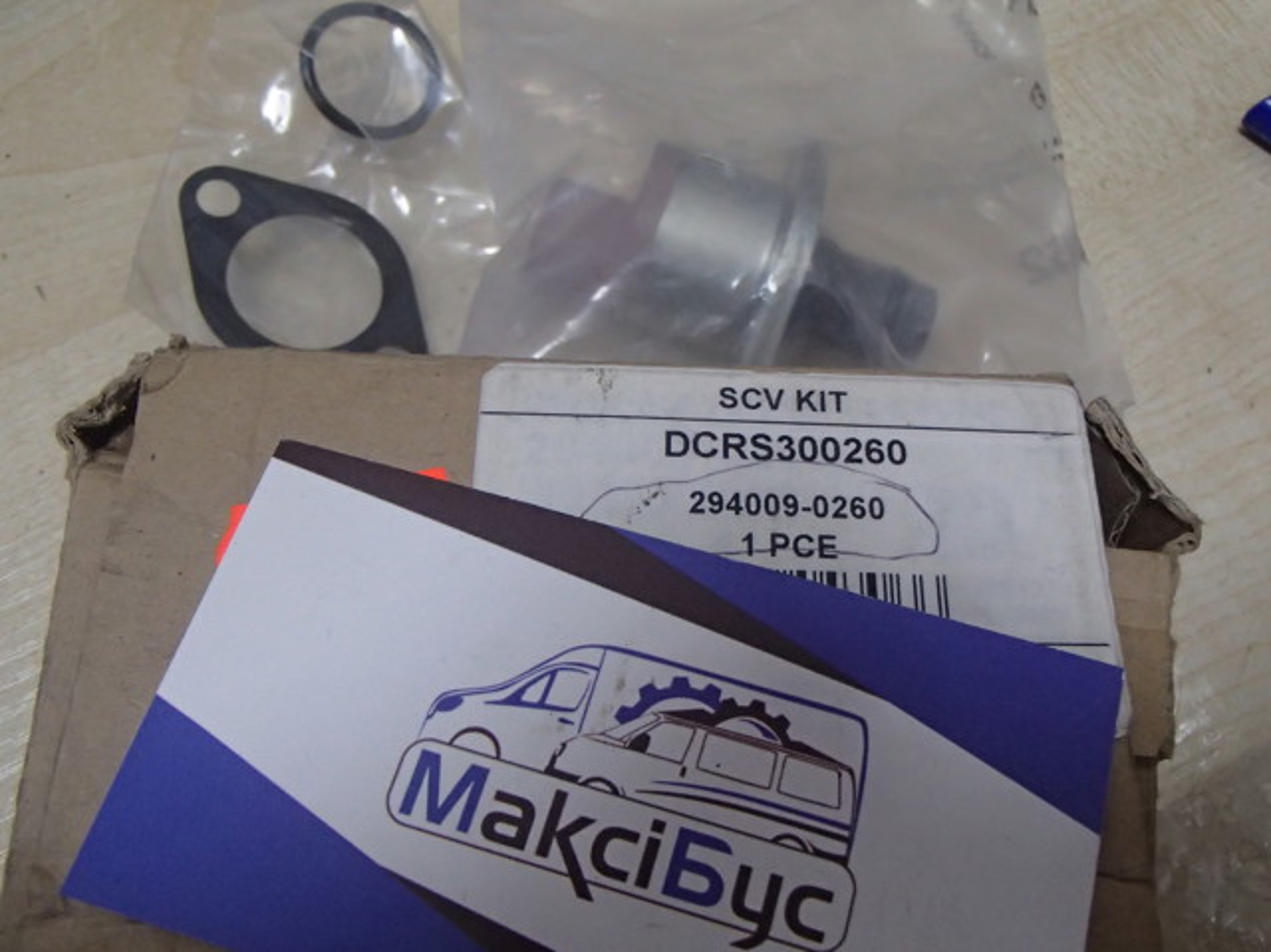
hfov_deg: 50.2
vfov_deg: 38.6
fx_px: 1358
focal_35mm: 37
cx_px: 636
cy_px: 476
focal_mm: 6.64
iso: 800
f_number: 4.7
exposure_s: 1/80
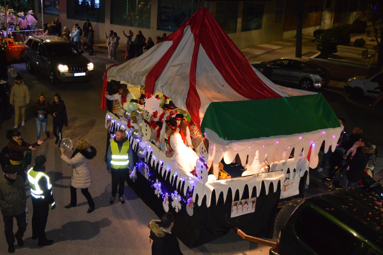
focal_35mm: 44
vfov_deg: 30.8
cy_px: 128
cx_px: 192
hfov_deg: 45.0
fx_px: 462
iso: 2800
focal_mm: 29
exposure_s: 1/60
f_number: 4.2
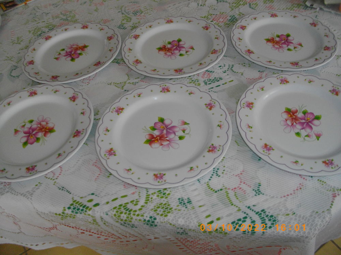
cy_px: 128
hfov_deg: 56.8
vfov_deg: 44.2
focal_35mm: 32
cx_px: 170
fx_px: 315
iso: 200
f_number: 2.9
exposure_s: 1/50
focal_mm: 5.7
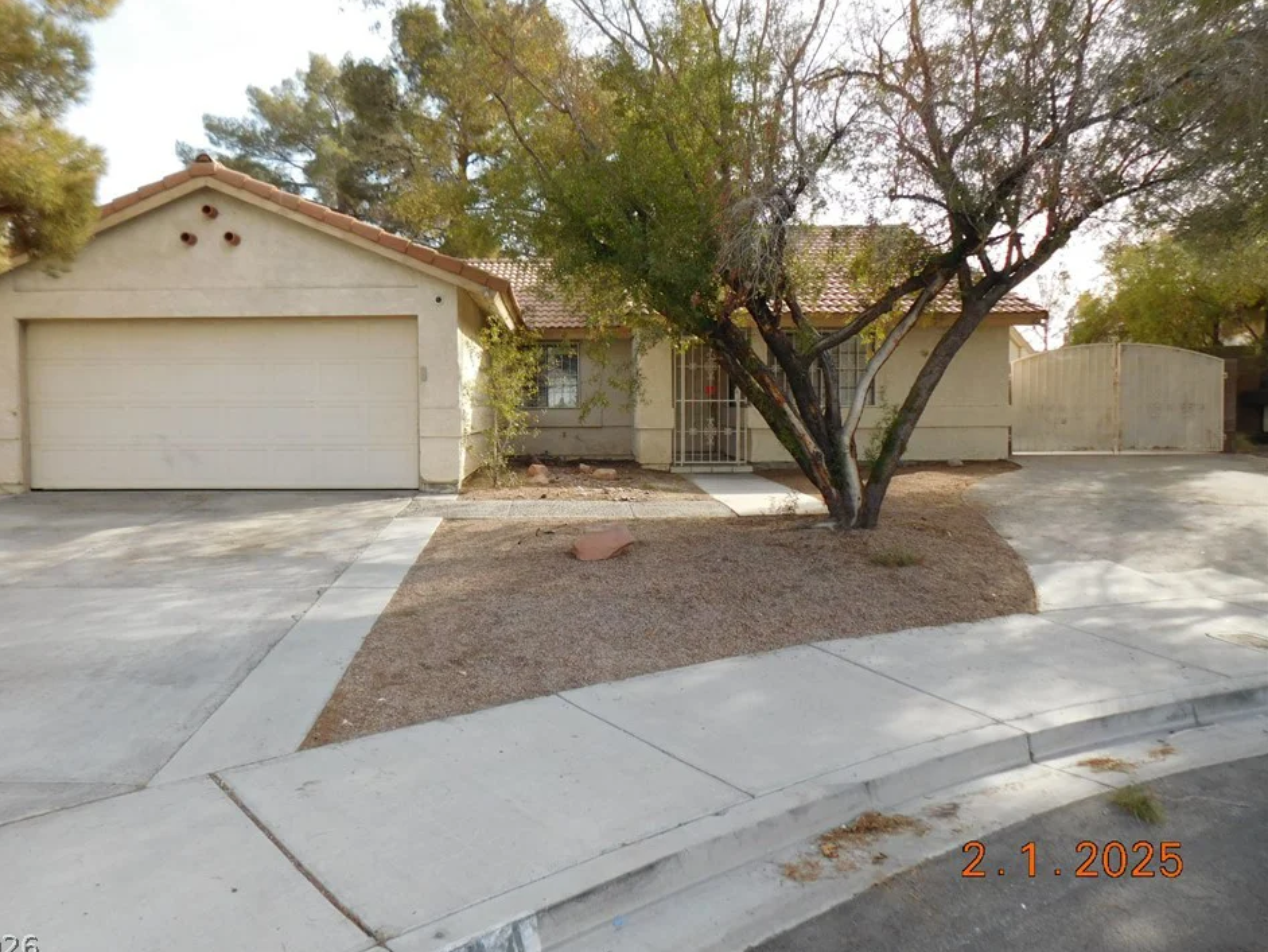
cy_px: 451
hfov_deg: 69.3
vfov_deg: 54.9
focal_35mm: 25
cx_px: 580
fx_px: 916
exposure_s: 1/500
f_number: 3
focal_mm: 4
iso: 125
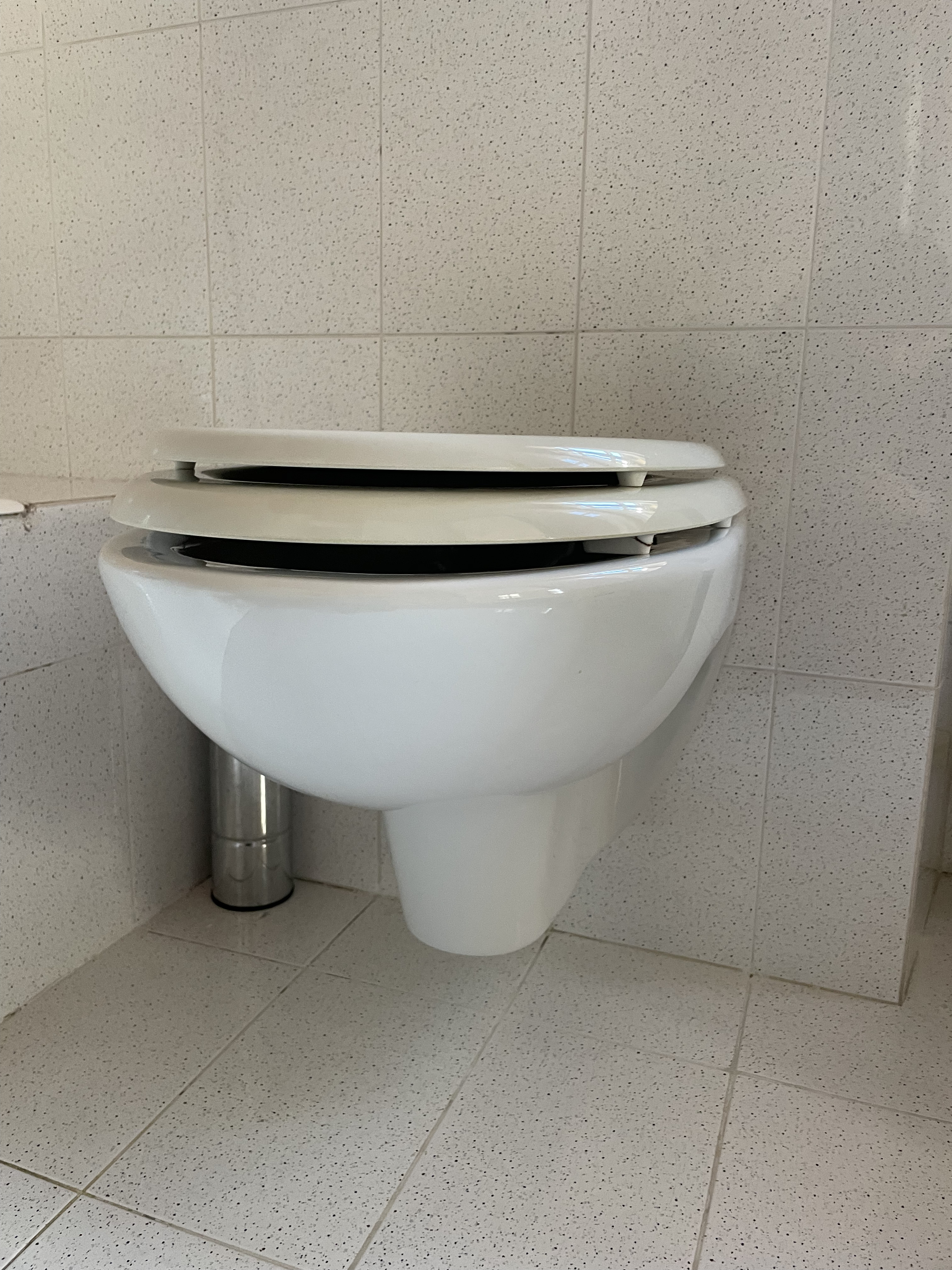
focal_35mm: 26
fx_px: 953
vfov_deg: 67.3
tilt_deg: -12.6
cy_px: 635
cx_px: 476
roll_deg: -2.8
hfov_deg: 53.1
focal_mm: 4.2
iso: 250
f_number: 1.6
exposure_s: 1/50
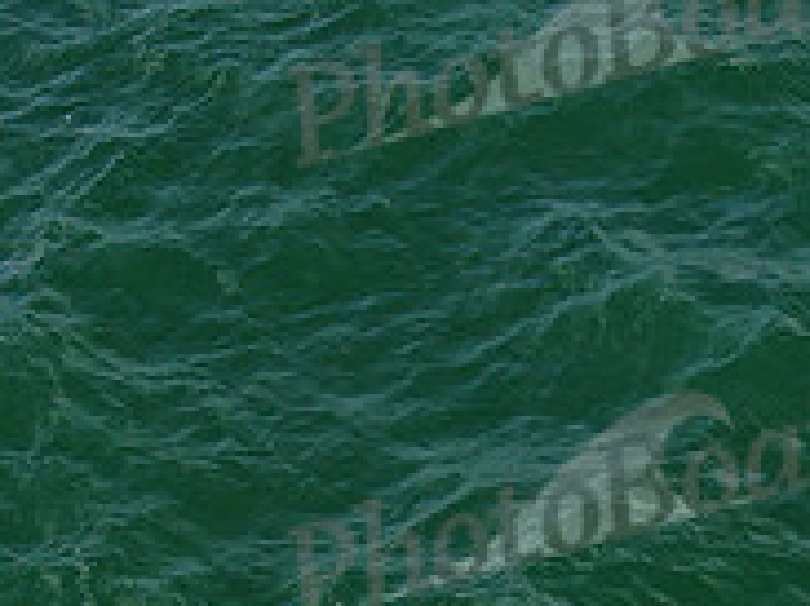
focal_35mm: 152
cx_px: 1248
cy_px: 683
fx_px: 3554
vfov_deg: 9.6
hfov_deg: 12.3
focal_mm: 8.6
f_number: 3.8
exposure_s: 1/800
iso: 100
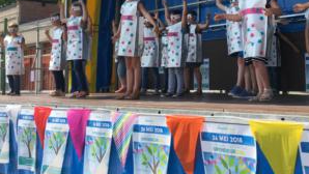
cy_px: 28
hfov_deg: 38.9
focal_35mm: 53
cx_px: 192
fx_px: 434
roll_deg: -0.6
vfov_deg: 22.3
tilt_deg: +7.3
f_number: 2.2
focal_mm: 4.15
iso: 25
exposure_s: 1/950
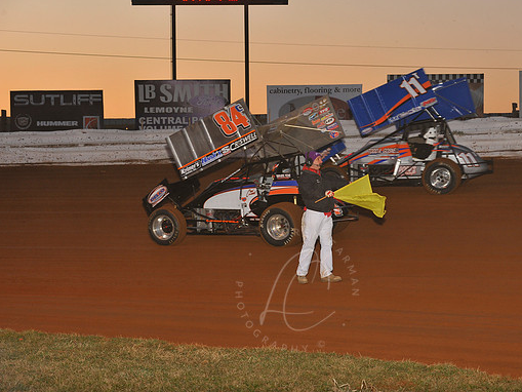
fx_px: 1735
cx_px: 296
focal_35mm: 115
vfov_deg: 12.9
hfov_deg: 17.1
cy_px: 196
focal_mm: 105
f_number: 7.1
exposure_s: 1/320
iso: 800
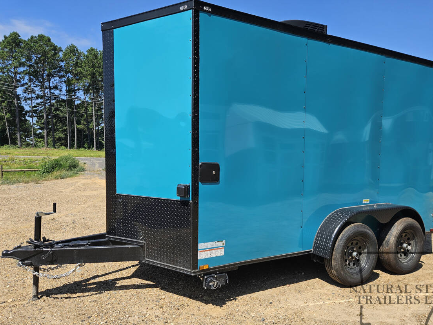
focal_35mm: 25
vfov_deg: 54.9
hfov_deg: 69.3
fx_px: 313
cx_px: 228
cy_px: 167
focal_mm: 5.4
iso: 25
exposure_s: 1/1542
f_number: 1.8
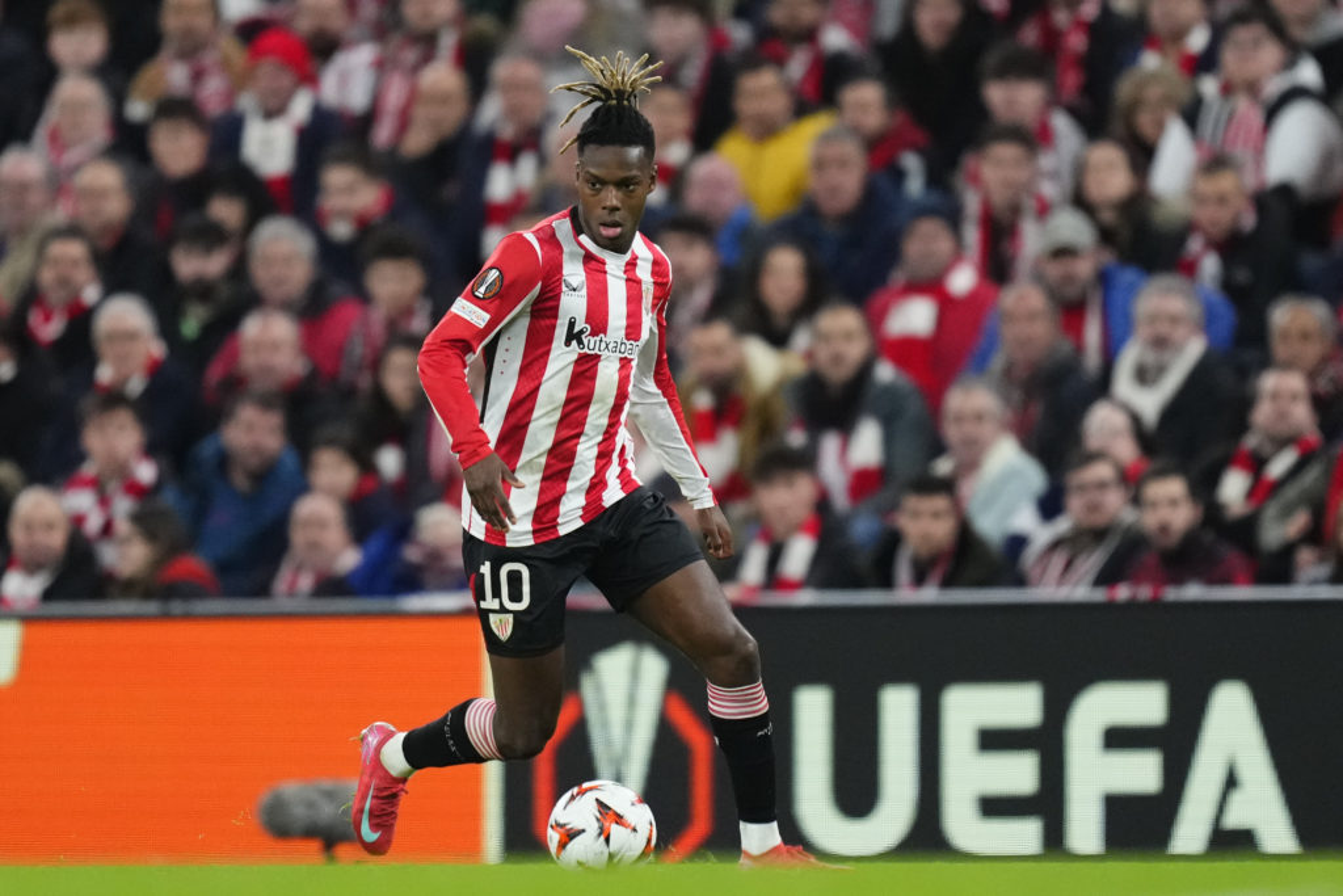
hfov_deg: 5.2
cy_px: 448
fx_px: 14923
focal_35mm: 400
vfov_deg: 3.4
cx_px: 672
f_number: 2.8
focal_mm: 400
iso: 3200
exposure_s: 1/2000
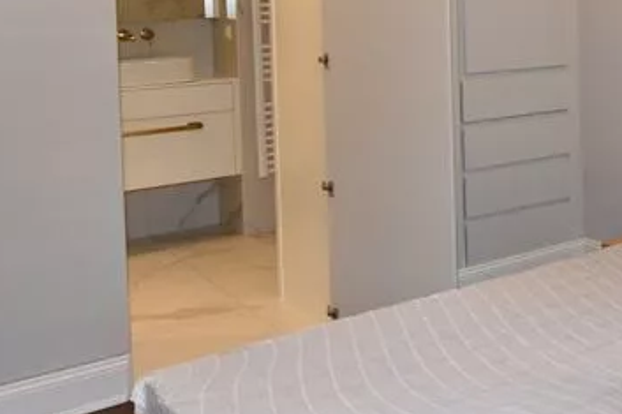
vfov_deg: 26.3
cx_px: 666
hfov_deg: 35.2
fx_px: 846
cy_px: 14
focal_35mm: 49
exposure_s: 1/60
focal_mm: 10
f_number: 4
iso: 200
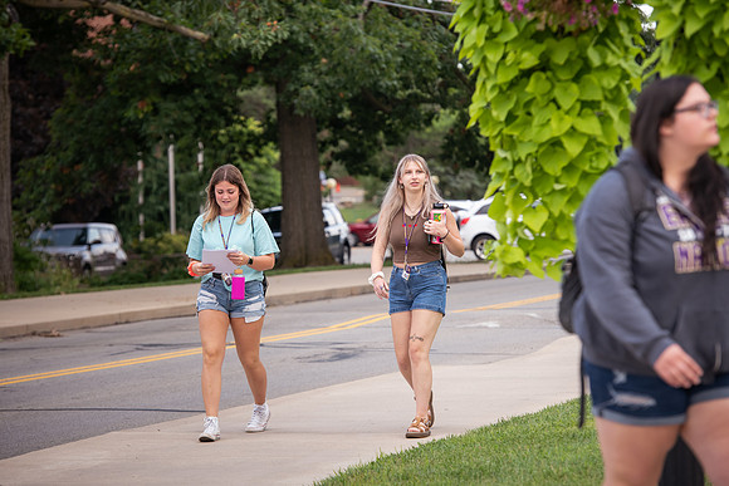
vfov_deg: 9.2
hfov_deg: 13.7
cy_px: 243
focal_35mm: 150
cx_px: 364
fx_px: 3038
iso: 400
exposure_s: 1/320
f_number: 4.5
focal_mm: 150
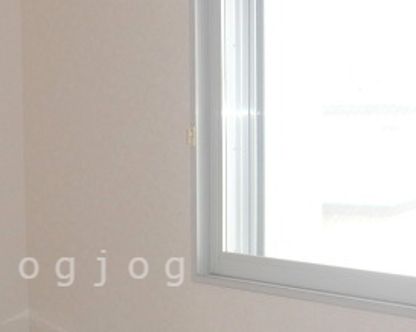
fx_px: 1070
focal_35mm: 87
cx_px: 88
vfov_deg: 17.5
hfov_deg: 21.7
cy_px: 268
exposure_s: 1/100
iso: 100
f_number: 2.8
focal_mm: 7.9
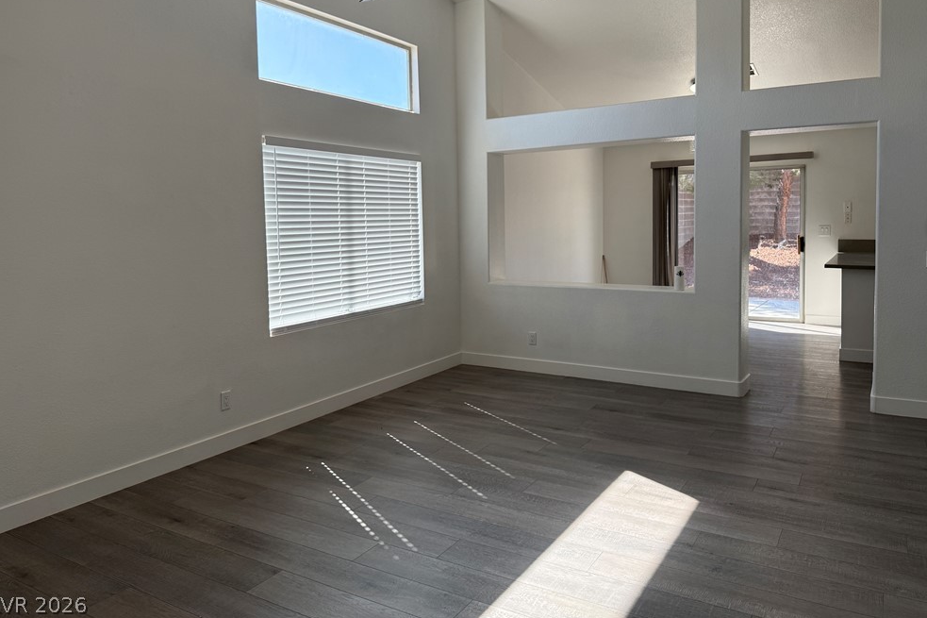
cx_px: 467
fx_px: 669
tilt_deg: -3.5
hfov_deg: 69.4
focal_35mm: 26
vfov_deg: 49.3
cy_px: 259
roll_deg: +0.2
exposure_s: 1/849
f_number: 1.78
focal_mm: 6.76
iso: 100
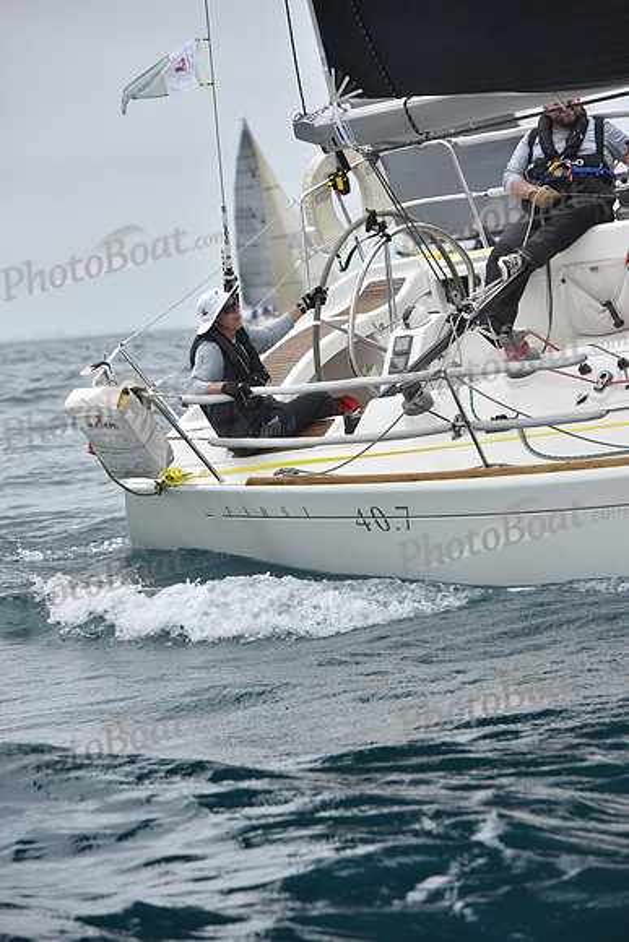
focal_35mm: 200
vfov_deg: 10.3
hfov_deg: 6.9
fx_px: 5238
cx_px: 314
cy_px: 471
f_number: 8
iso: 250
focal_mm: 200
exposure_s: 1/800
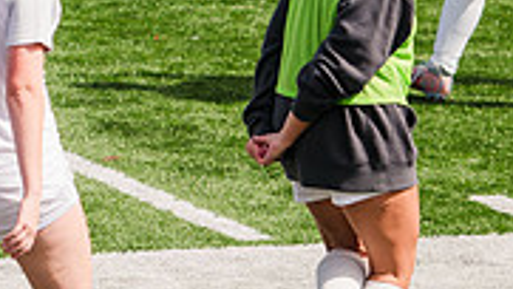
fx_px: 9948
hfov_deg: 3.0
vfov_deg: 1.7
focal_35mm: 731
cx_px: 487
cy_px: 157
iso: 250
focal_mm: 218
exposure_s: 1/1600
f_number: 5.6
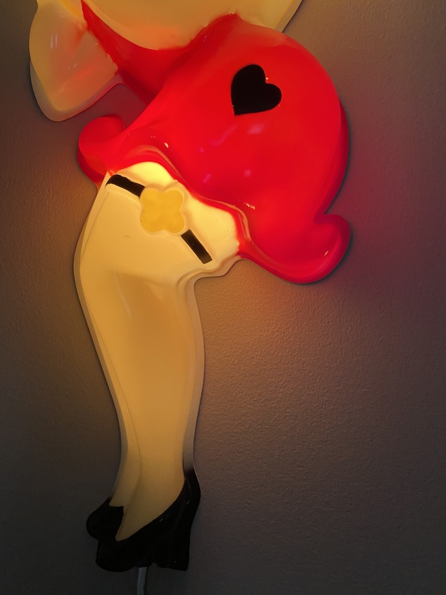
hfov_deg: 53.1
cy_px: 298
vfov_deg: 67.3
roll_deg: -3.4
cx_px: 223
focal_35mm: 26
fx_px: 447
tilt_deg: +3.8
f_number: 1.8
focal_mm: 4.25
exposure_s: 1/60
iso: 320
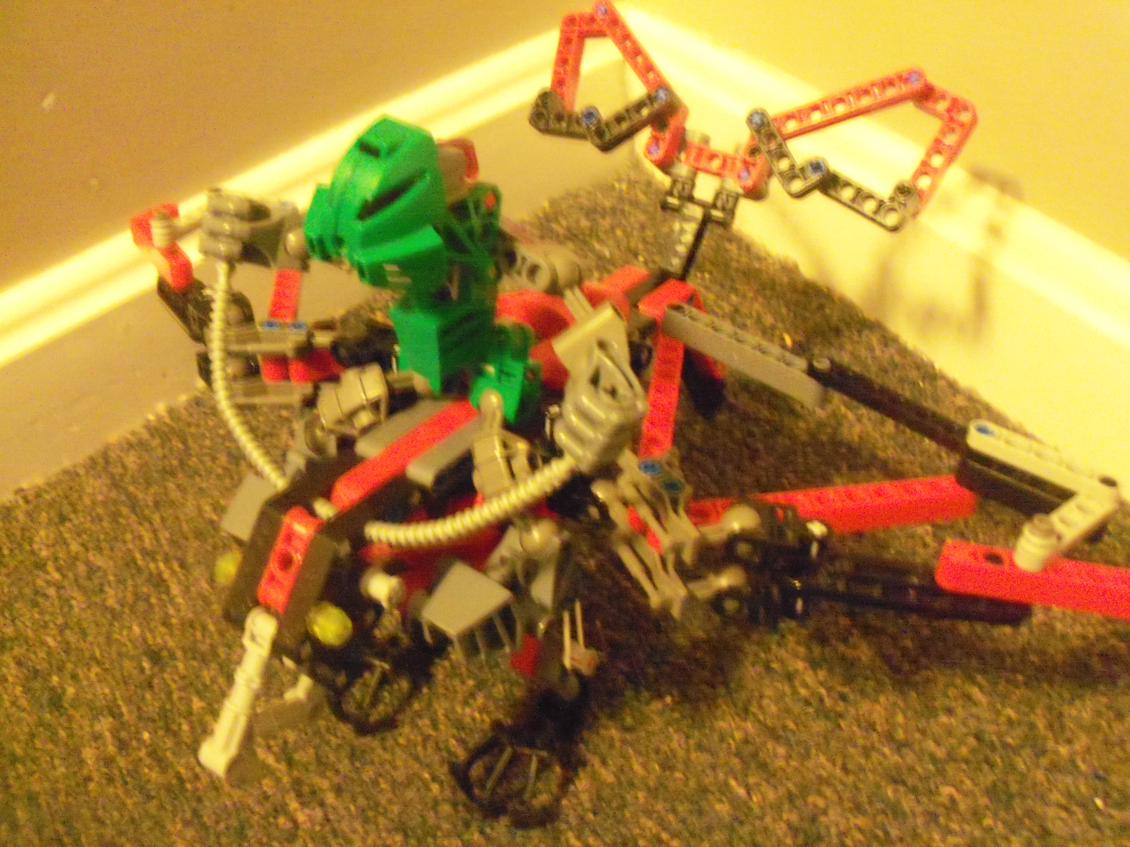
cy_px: 424
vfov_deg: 40.7
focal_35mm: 35
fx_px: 1143
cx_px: 565
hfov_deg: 52.6
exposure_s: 1/2
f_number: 3
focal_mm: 6.3
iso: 800
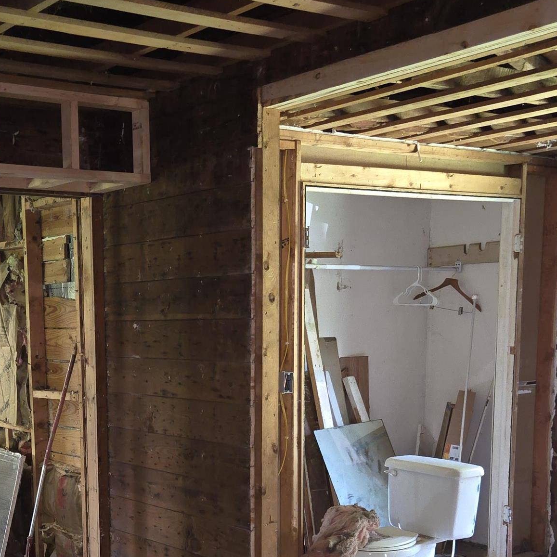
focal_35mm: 54
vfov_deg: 30.6
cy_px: 473
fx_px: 983
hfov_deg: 31.2
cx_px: 155
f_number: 1.8
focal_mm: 5.4
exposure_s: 1/12
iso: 250
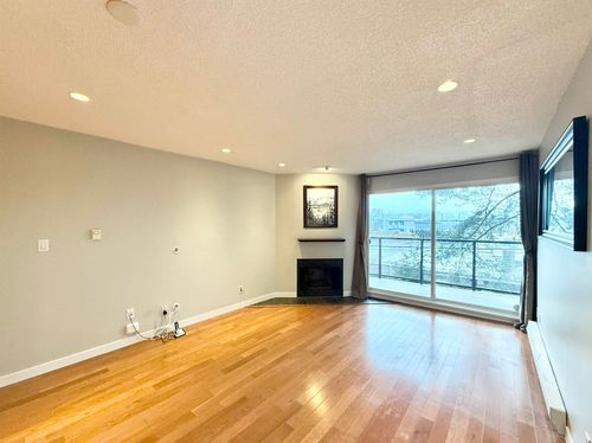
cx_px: 296
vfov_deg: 85.6
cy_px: 222
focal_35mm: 14
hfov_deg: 102.1
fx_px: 239
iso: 400
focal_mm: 2.22
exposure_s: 1/120
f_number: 2.2
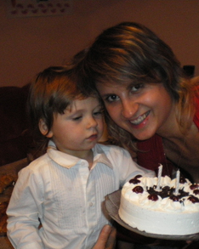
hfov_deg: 28.0
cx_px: 115
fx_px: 398
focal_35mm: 54
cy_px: 143
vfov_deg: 34.7
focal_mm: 6.3
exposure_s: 1/50
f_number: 3.1
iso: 500
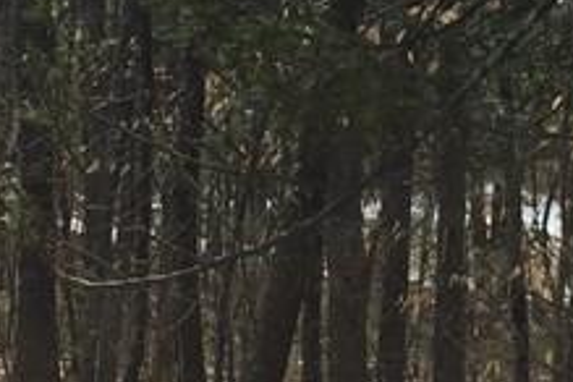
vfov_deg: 9.7
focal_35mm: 141
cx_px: 487
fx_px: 2244
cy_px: 152
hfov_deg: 14.4
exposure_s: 1/879
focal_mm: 4.15
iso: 32
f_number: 2.2
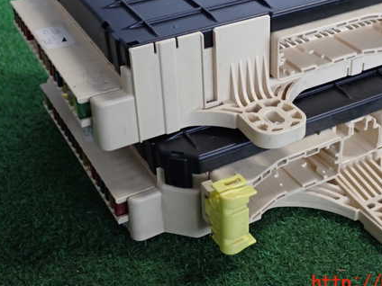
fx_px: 640
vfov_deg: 25.1
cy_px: 93
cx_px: 245
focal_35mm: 58
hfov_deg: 33.0
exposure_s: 1/40
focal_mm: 7.31
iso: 400
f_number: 2.8
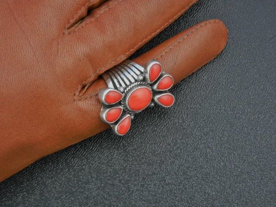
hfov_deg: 25.3
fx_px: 614
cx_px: 138
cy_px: 104
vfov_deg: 19.1
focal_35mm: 77
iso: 200
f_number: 4.3
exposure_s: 1/2.7
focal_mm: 13.9
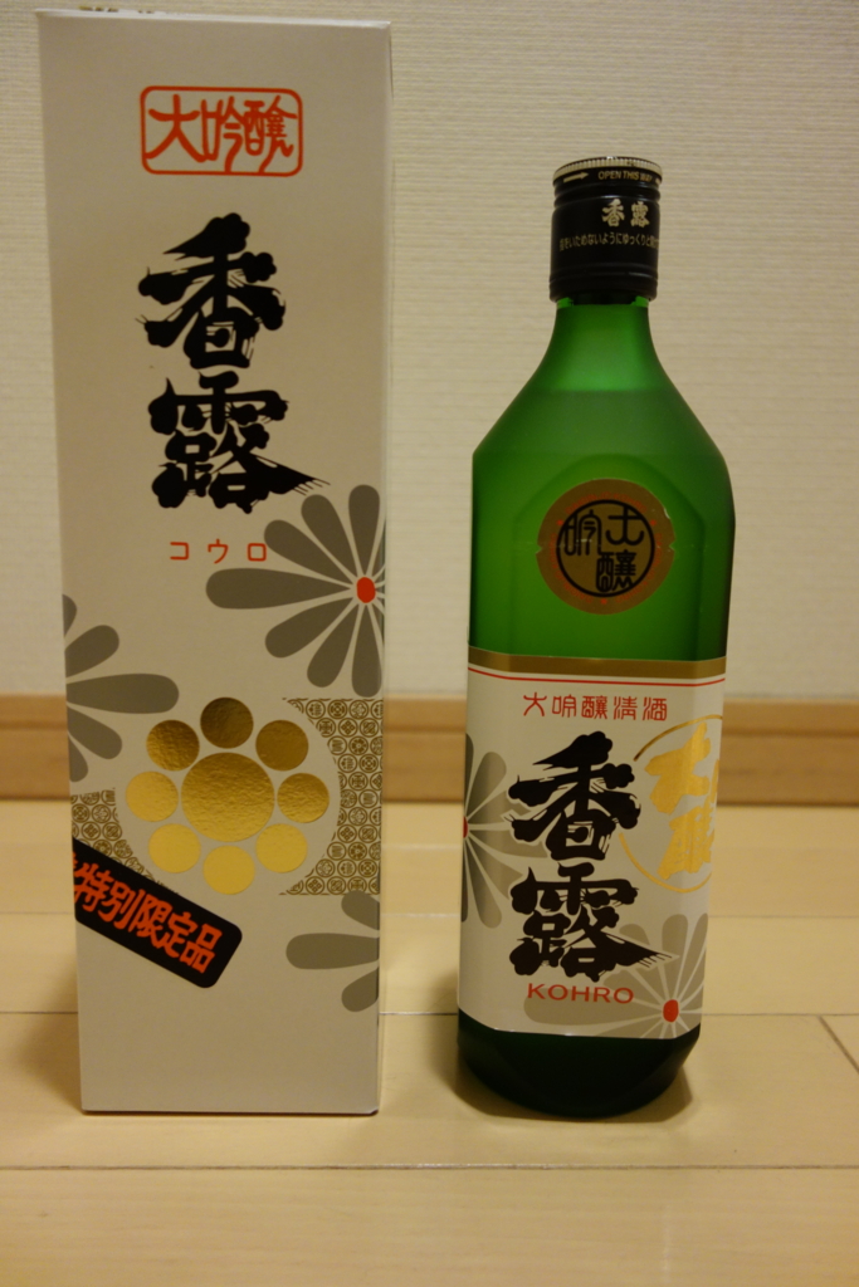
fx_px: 1002
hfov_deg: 46.4
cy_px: 644
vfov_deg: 65.5
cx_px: 430
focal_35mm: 28
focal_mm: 10.4
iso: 400
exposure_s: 1/30
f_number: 1.8
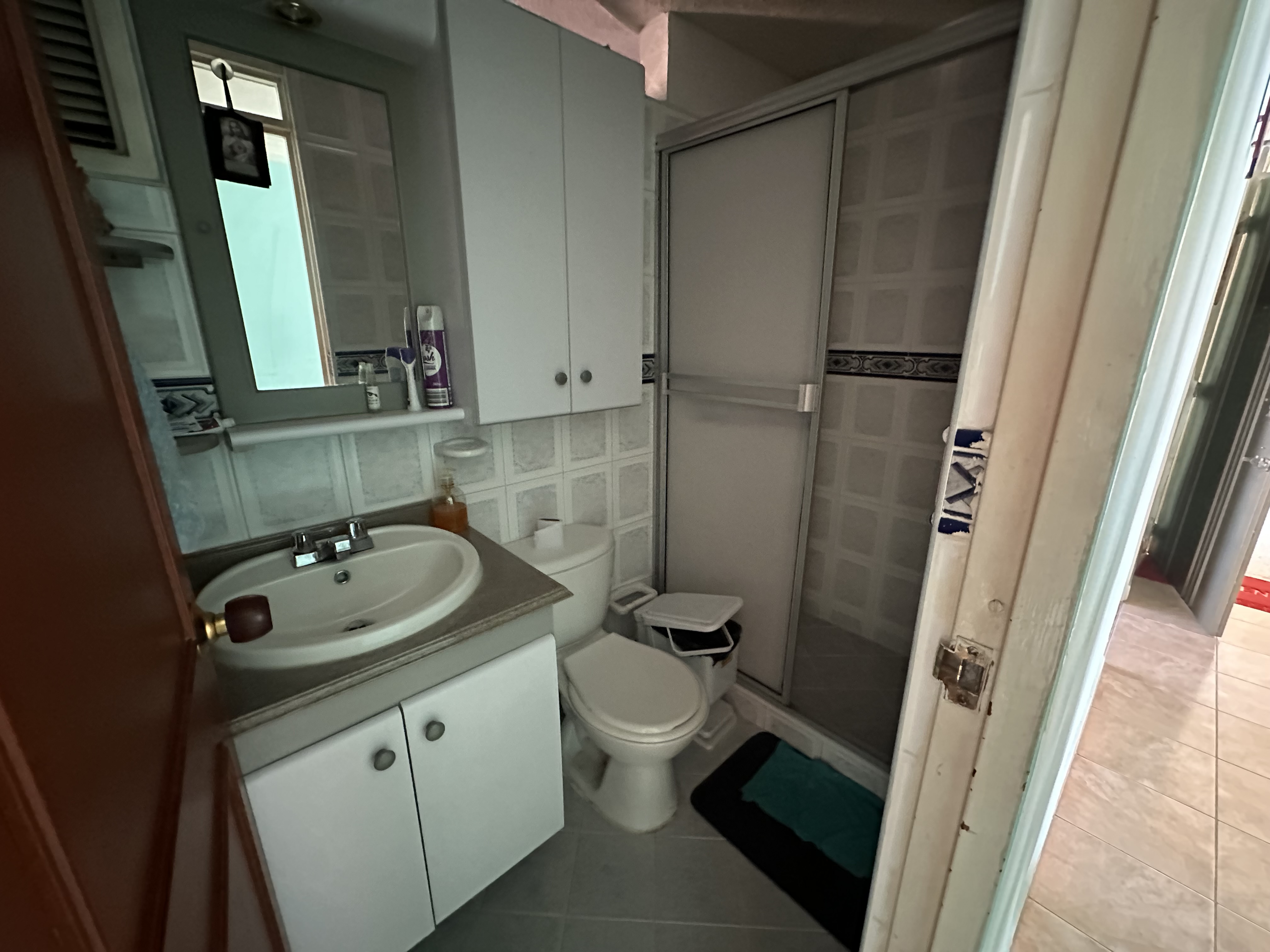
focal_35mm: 14
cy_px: 476
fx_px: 514
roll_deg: -0.3
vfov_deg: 85.7
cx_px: 635
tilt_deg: -15.5
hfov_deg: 102.1
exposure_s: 1/36
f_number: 2.2
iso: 1600
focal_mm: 2.22
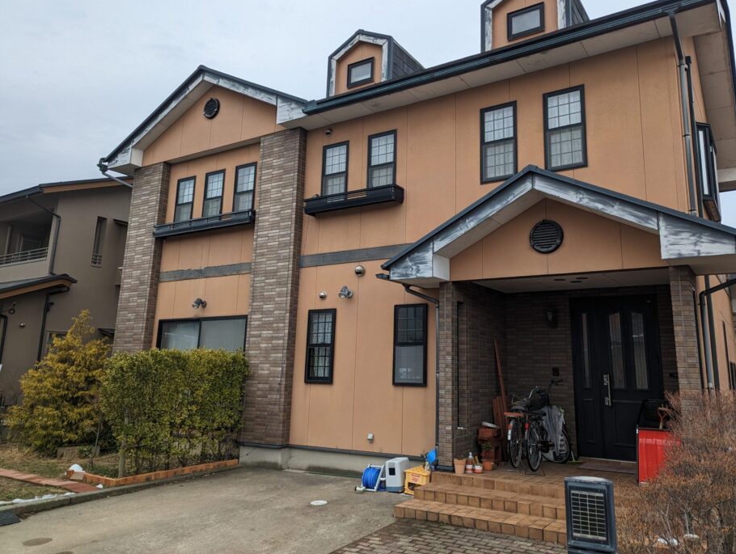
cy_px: 245
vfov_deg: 51.3
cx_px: 413
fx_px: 575
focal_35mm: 27
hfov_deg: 65.0
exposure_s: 1/1217
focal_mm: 6.81
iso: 46
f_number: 1.85
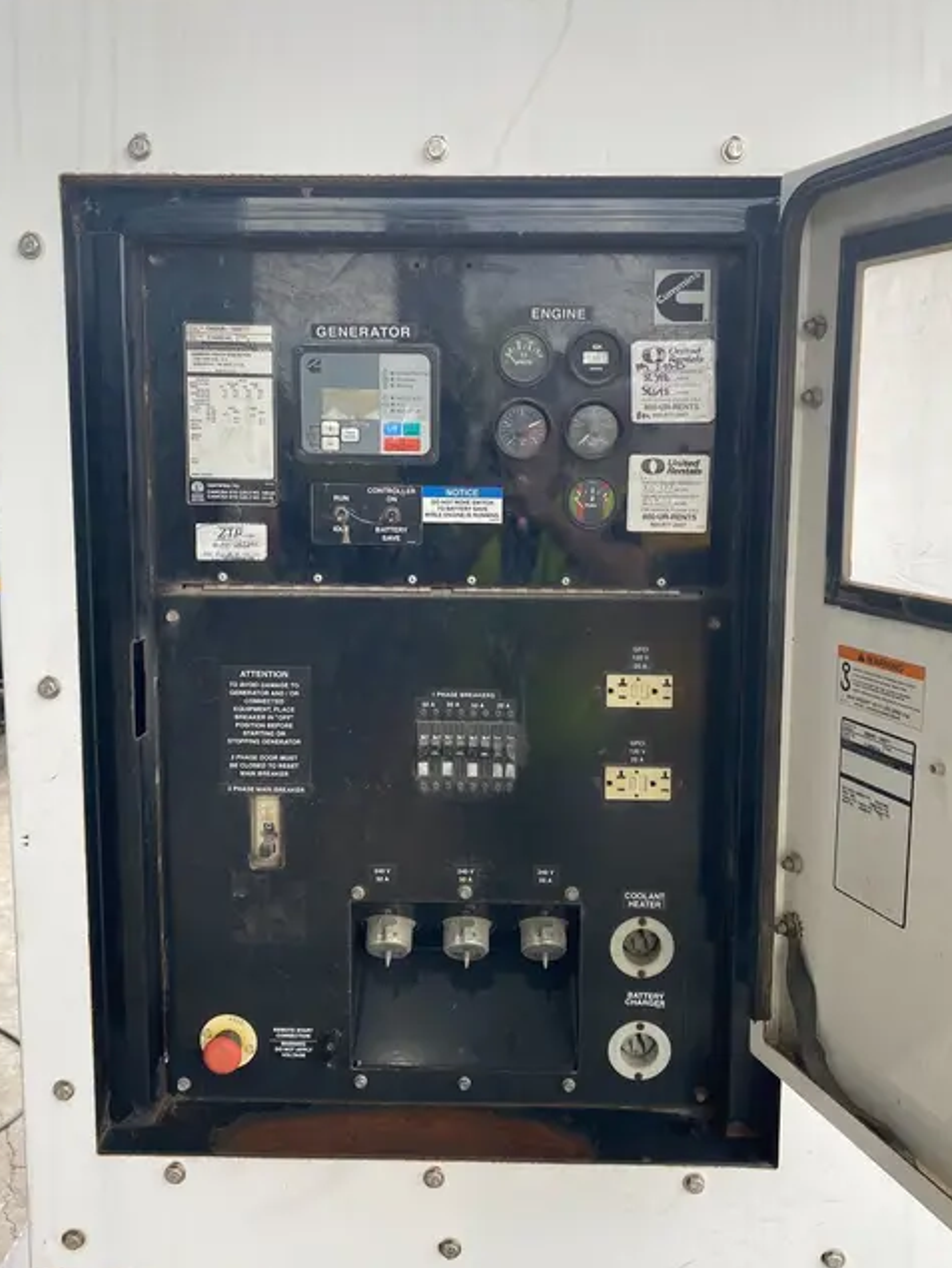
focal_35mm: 30
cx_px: 487
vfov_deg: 59.8
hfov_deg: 46.8
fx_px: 1099
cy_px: 570
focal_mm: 4.25
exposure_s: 1/199
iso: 32
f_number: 1.8
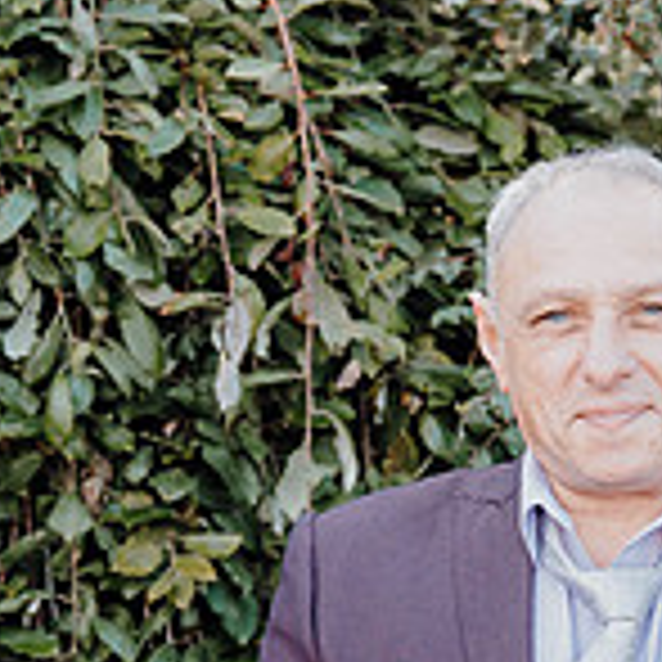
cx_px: 874
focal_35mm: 148
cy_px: 826
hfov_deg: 11.5
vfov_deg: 11.5
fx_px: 3202
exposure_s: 1/640
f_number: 3.5
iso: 1250
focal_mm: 44
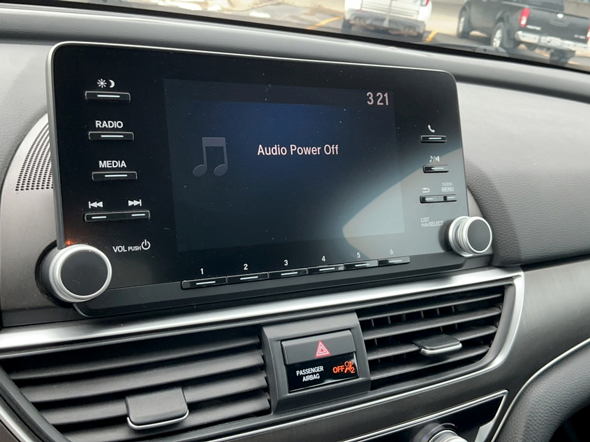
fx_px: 511
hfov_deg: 60.0
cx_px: 295
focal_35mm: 30
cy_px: 221
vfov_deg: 46.8
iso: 32
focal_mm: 3
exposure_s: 1/120
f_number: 1.8
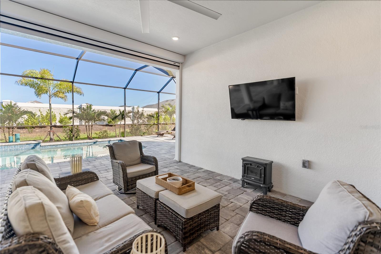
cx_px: 190
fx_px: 169
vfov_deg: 73.8
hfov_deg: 96.7
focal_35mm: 16
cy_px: 127
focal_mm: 16
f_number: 2.8
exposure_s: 1/640
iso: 250
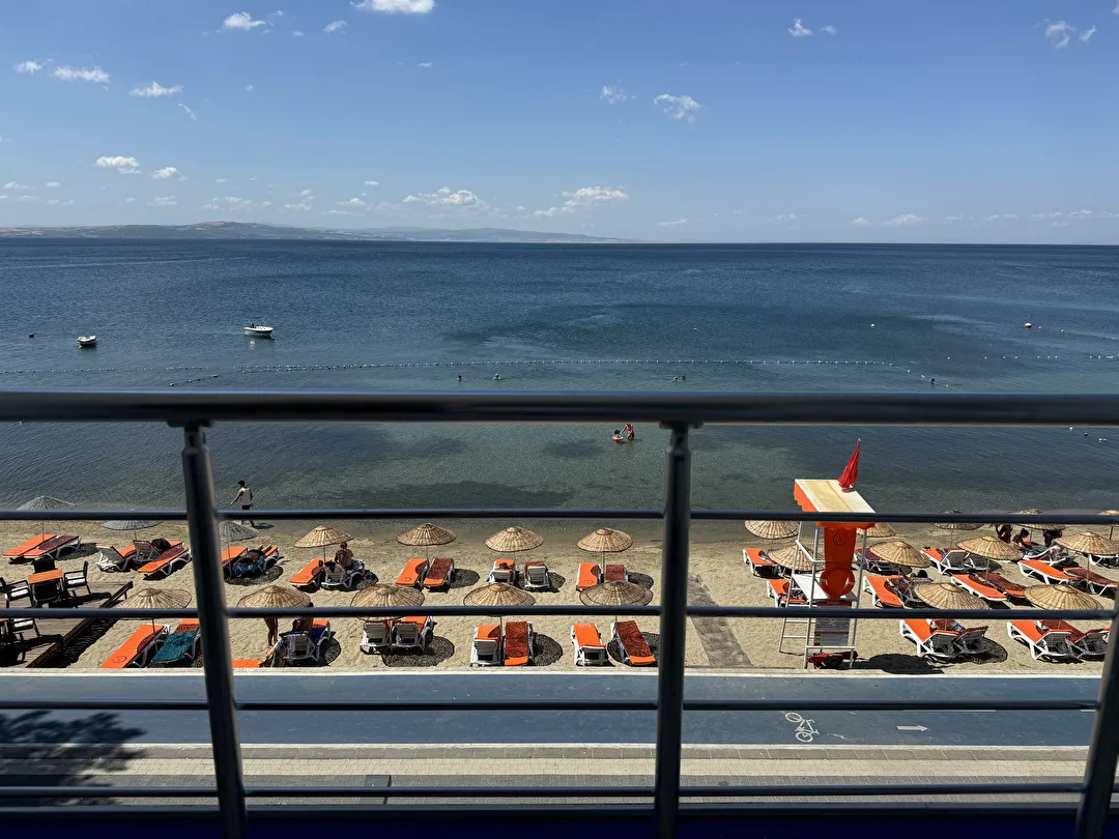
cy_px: 420
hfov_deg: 71.6
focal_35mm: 24
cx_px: 560
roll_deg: +0.1
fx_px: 776
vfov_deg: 56.8
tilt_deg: -13.2
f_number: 1.78
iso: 80
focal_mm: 6.76
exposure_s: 1/6410
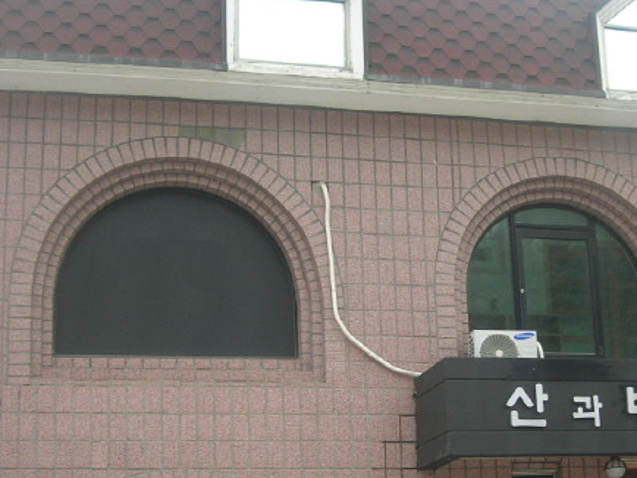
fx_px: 1289
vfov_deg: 20.8
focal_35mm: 70
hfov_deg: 27.6
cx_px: 432
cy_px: 372
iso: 64
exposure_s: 1/173
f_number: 2.8
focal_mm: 7.8
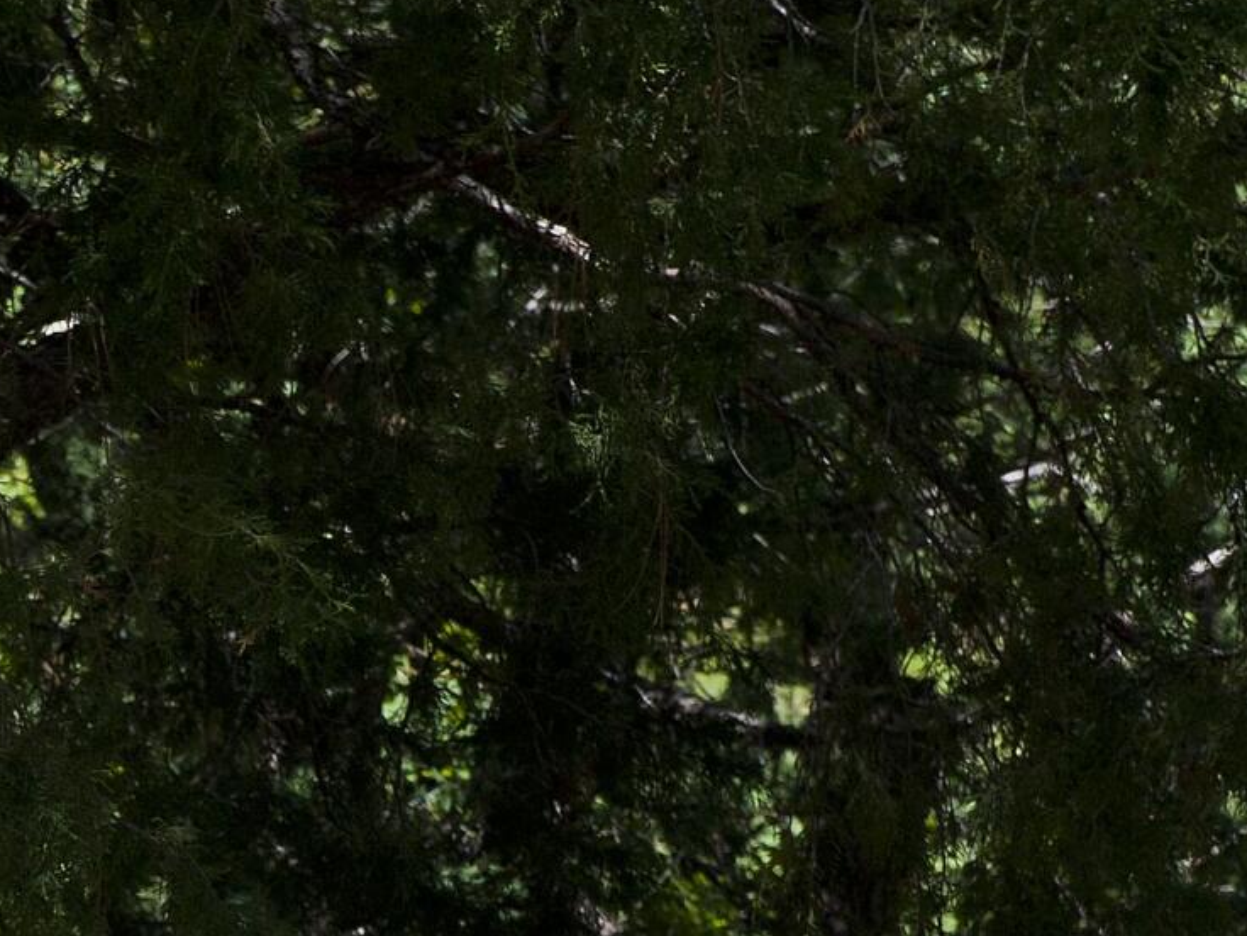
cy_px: 1680
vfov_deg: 5.3
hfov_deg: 7.1
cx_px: -522
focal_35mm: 274
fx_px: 9871
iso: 360
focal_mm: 70
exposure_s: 1/640
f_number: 7.1
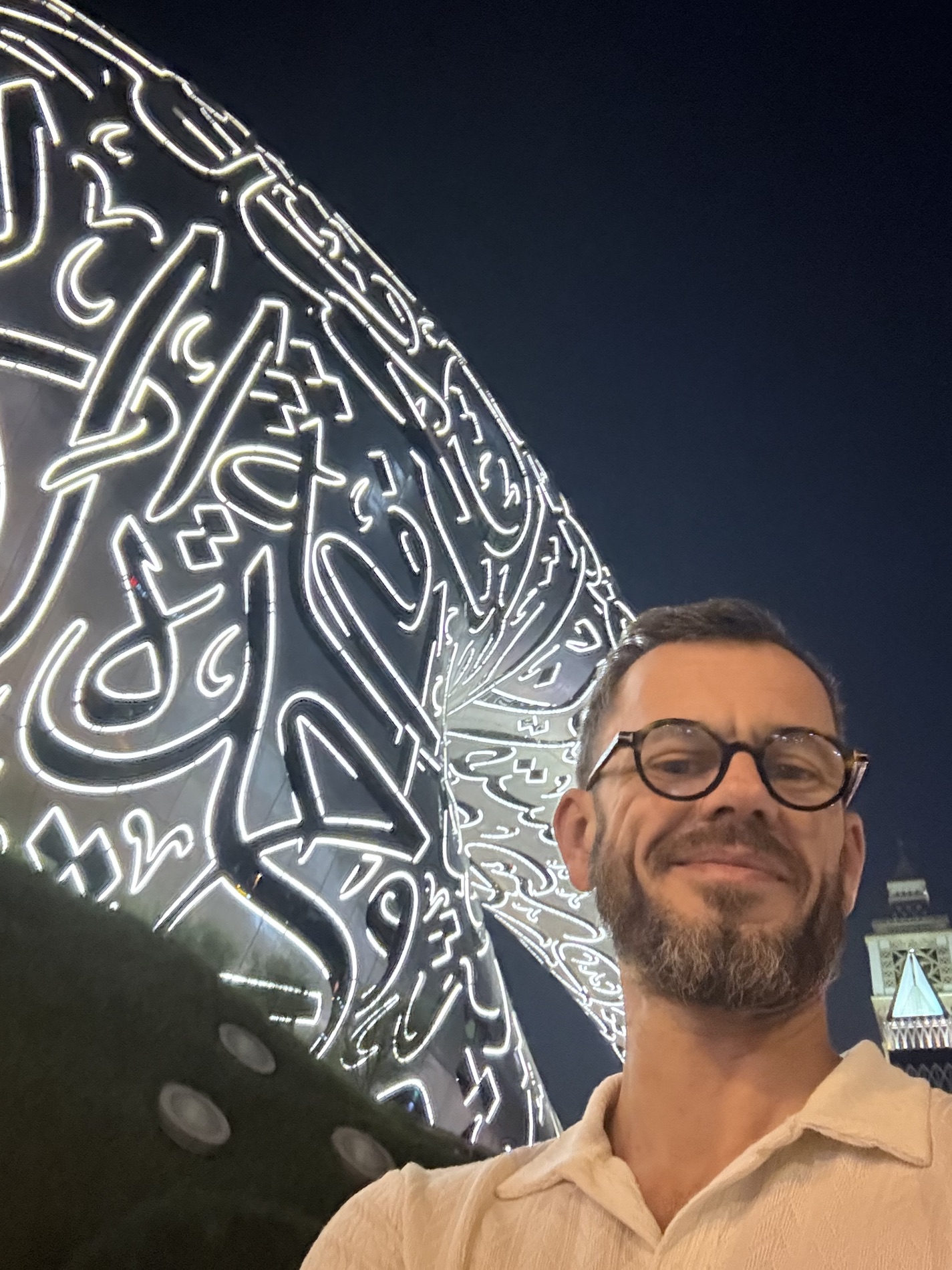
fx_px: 1100
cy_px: 635
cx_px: 476
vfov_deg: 60.0
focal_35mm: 30
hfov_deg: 46.8
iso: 1000
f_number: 1.9
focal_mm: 2.69
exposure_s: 1/17
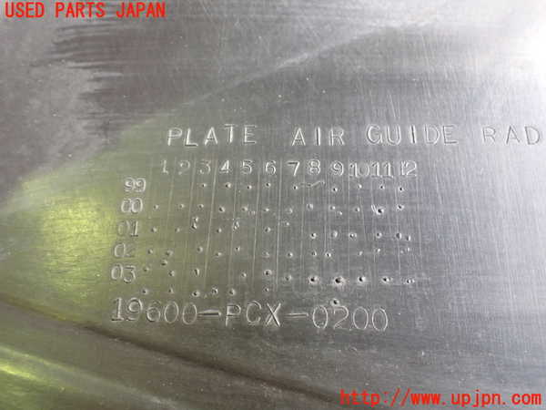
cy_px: 205
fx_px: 473
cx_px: 273
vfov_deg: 46.8
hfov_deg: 60.0
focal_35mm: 30
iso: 800
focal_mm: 5.4
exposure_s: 1/50
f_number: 2.3
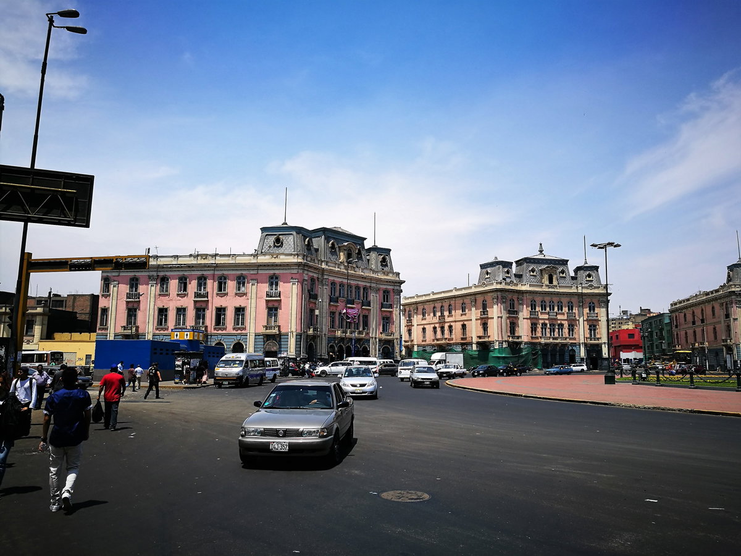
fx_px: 578
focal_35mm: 27
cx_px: 370
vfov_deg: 51.4
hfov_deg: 65.3
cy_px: 278
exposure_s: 1/1125
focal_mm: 4.5
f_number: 2.2
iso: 50
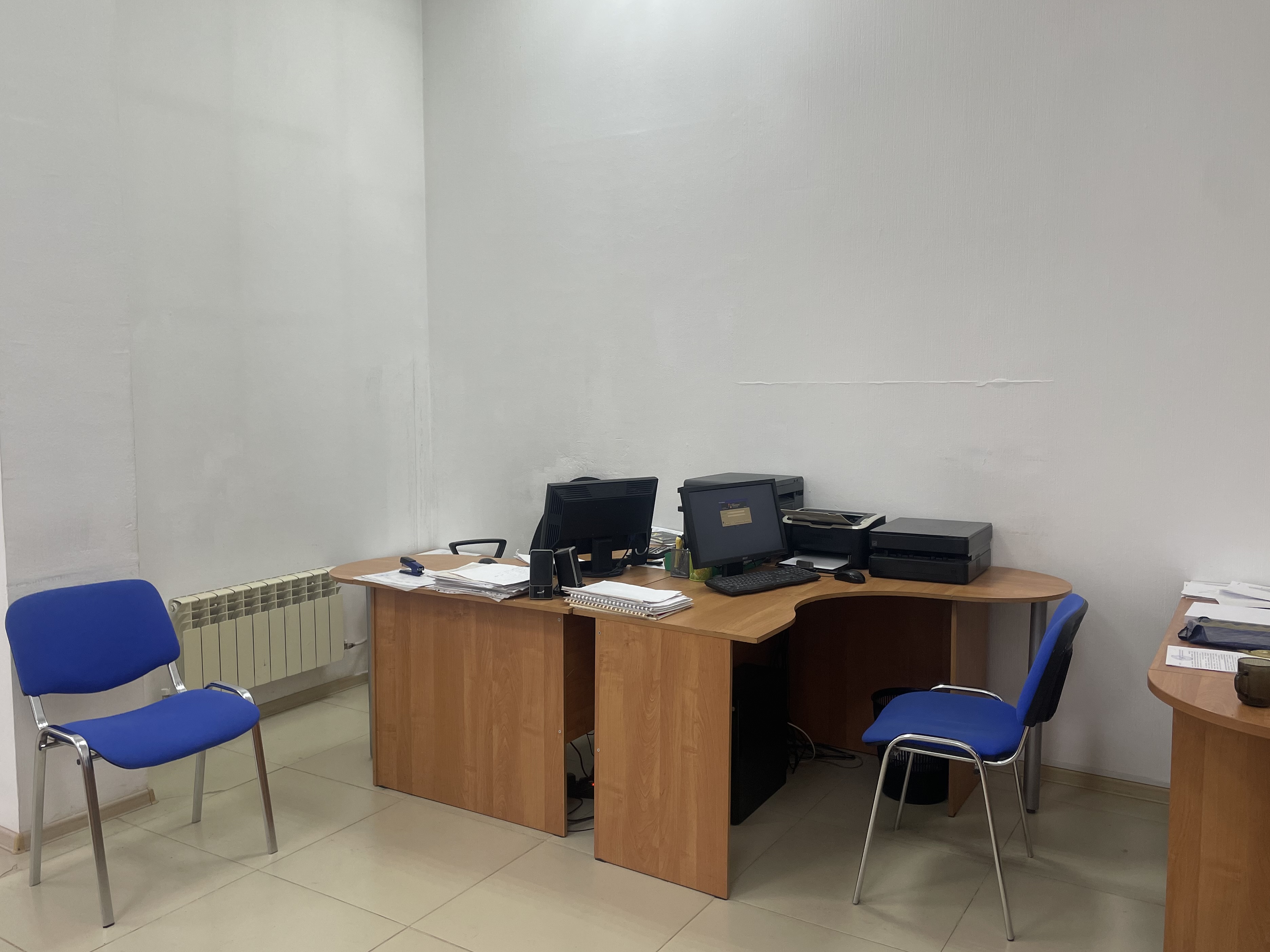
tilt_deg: -4.2
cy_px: 473
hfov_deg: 63.4
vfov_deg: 49.7
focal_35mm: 28
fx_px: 1027
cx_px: 602
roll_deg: +0.3
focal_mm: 4.2
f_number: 1.6
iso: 64
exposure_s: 1/100
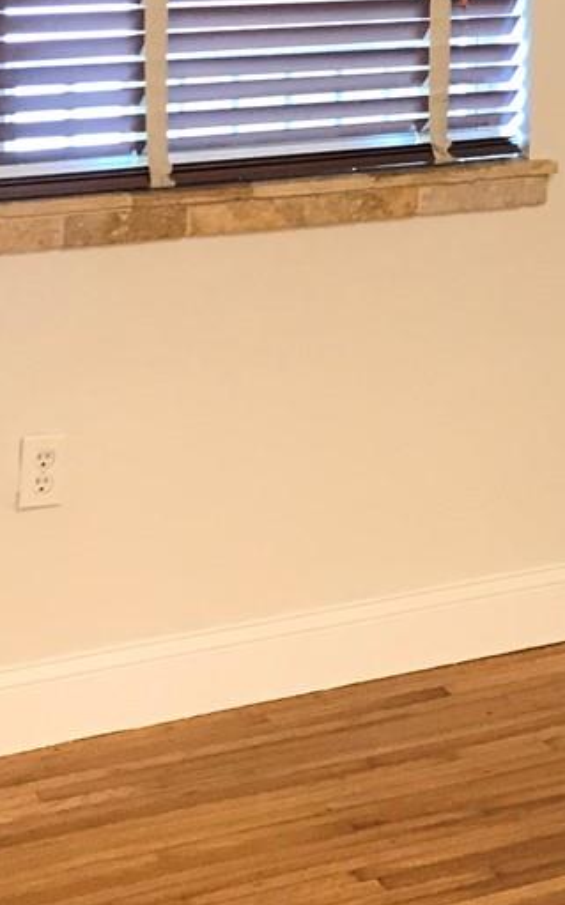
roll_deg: -0.8
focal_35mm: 93
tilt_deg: -1.9
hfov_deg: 13.7
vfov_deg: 21.3
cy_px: -67
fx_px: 2293
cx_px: 636
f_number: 1.8
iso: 50
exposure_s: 1/15
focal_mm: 3.99
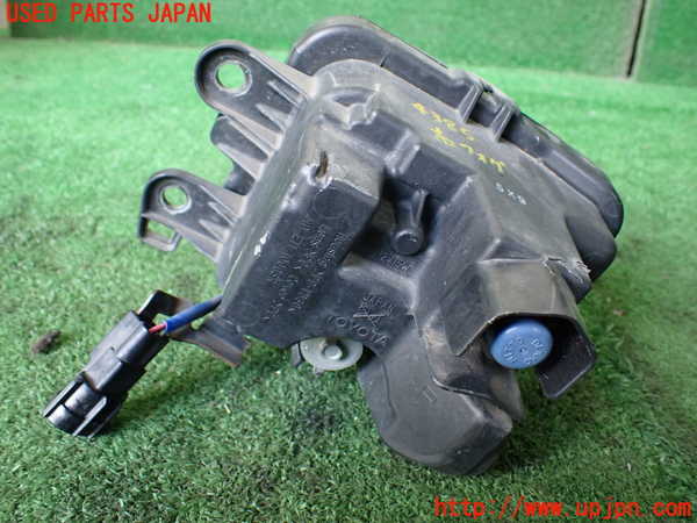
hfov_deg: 60.0
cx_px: 348
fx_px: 604
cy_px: 262
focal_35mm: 30
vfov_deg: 46.8
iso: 640
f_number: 2.3
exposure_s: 1/125
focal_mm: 5.4
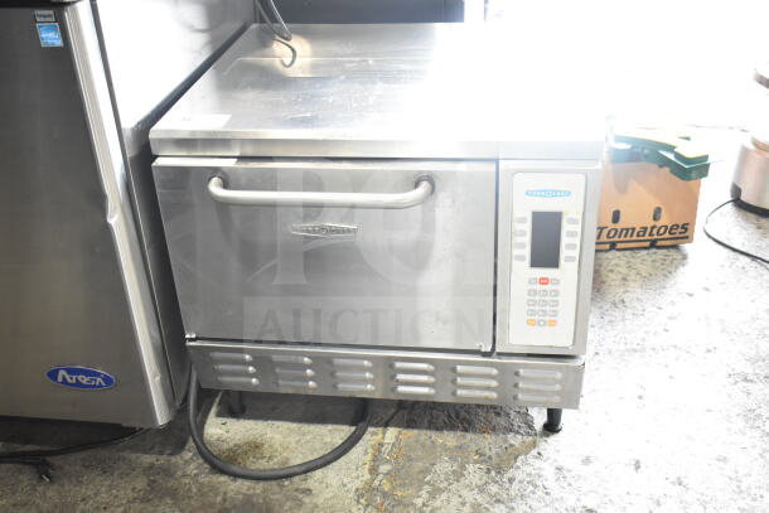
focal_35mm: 39
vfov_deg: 34.2
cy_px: 256
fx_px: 833
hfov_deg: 49.5
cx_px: 384
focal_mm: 26
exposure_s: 1/100
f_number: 5
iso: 1600
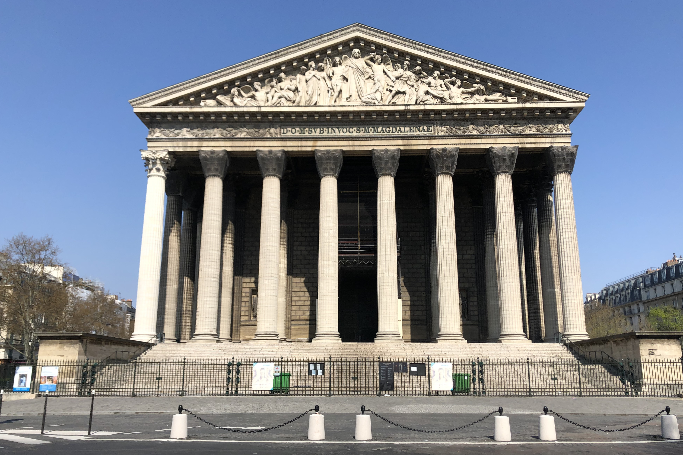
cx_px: 350
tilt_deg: +12.8
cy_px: 249
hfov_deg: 61.9
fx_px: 569
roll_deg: +0.2
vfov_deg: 43.6
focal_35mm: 30
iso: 20
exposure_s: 1/2558
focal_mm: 4
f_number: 1.8
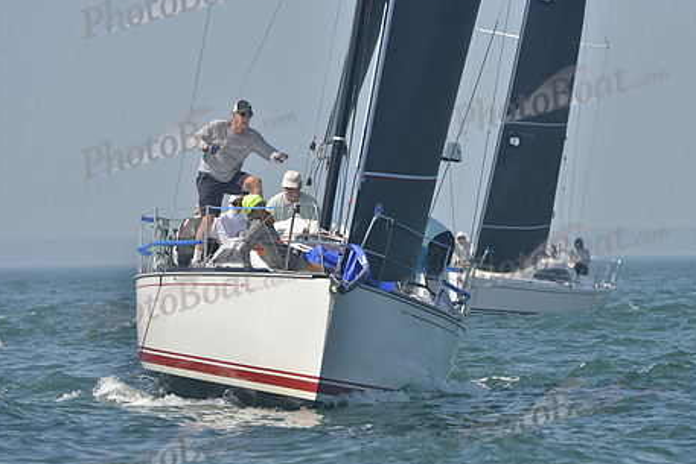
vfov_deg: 2.7
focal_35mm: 508
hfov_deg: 4.1
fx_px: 9824
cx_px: 376
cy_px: 197
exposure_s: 1/1000
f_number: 8
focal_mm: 400
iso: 280
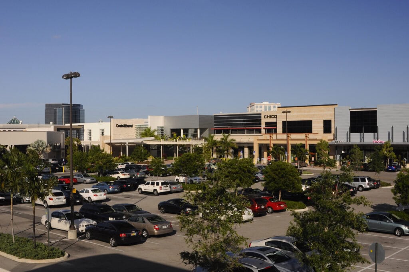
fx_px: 477
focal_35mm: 42
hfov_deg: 46.5
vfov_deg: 31.8
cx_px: 204
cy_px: 136
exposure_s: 1/320
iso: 400
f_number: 9
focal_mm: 28
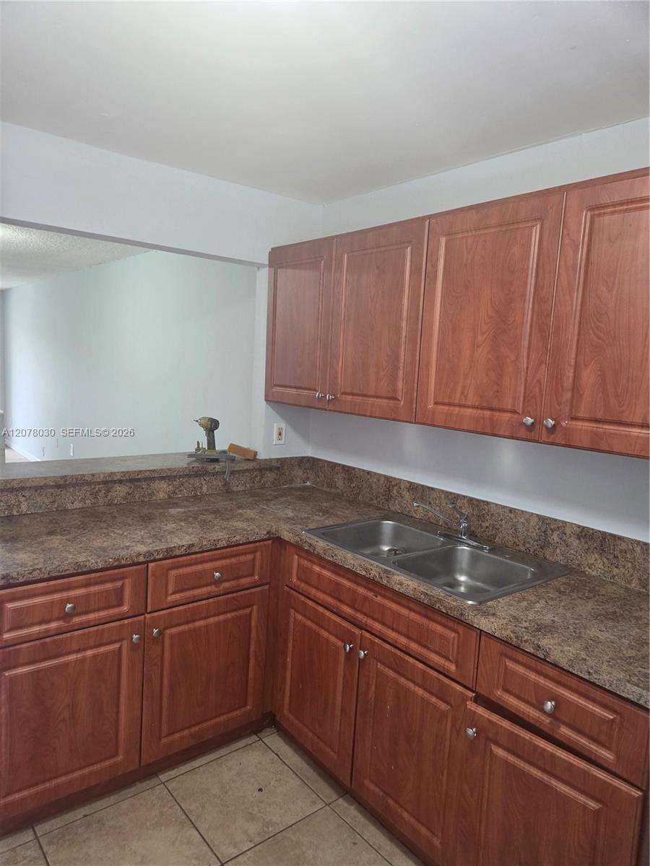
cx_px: 325
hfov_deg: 58.9
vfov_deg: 73.9
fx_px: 576
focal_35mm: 23
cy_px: 433
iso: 640
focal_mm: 5.4
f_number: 1.8
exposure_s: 1/120
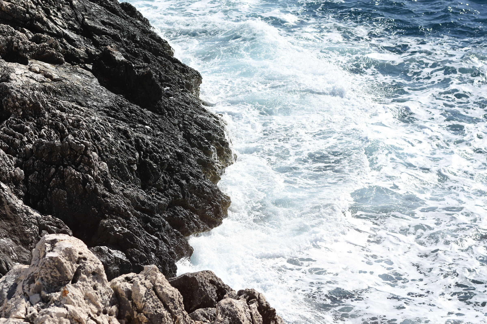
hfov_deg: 16.1
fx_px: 1725
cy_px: 162
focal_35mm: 128
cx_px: 244
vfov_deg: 10.8
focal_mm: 85
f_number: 2.8
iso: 250
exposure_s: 1/8000
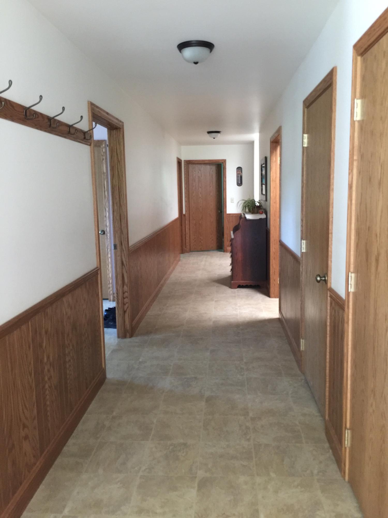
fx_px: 433
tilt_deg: -9.3
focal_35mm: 29
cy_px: 259
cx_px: 194
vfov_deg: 61.7
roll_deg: +0.3
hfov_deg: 48.2
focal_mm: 4.15
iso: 125
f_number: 2.2
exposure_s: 1/8
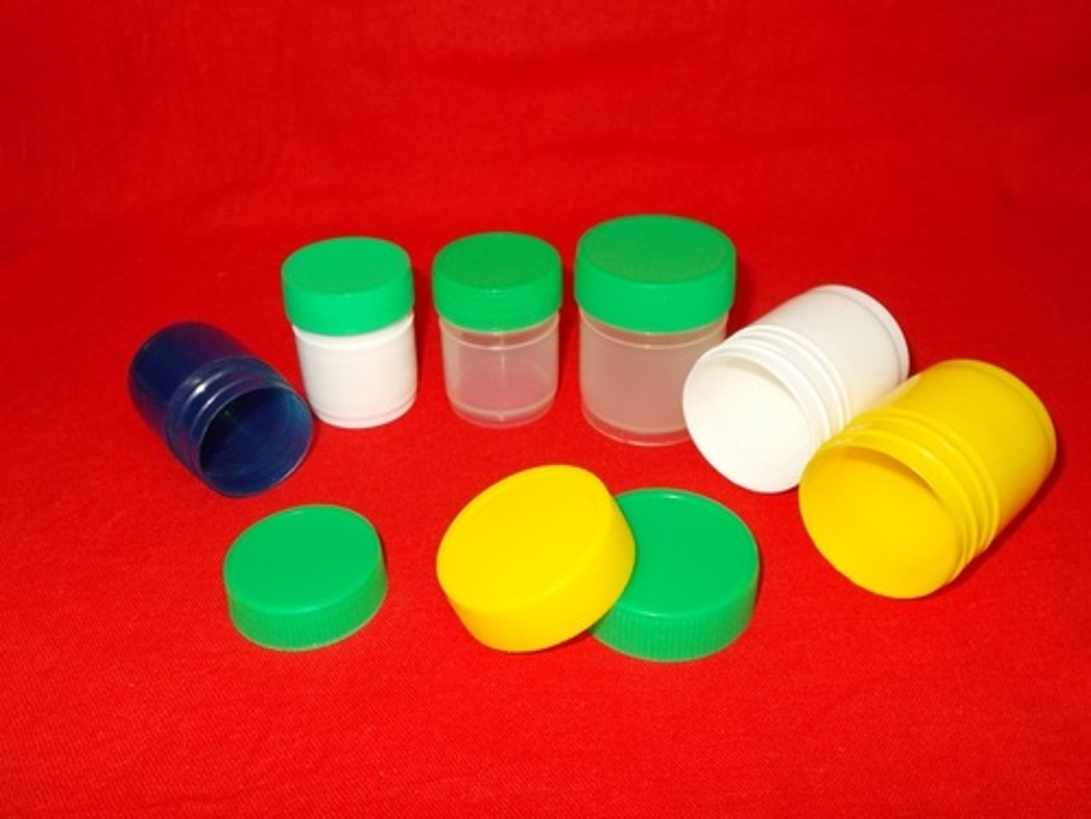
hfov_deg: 54.0
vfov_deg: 41.8
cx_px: 546
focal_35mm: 34
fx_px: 1072
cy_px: 410
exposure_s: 1/25
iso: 200
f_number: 3.6
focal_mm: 6
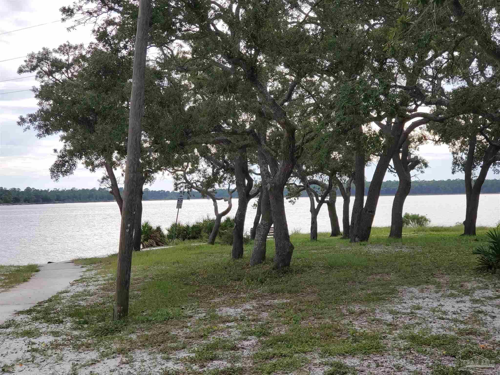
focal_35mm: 52
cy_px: 188
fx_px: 751
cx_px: 250
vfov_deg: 28.0
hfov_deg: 36.8
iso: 50
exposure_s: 1/481
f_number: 2.4
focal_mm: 6
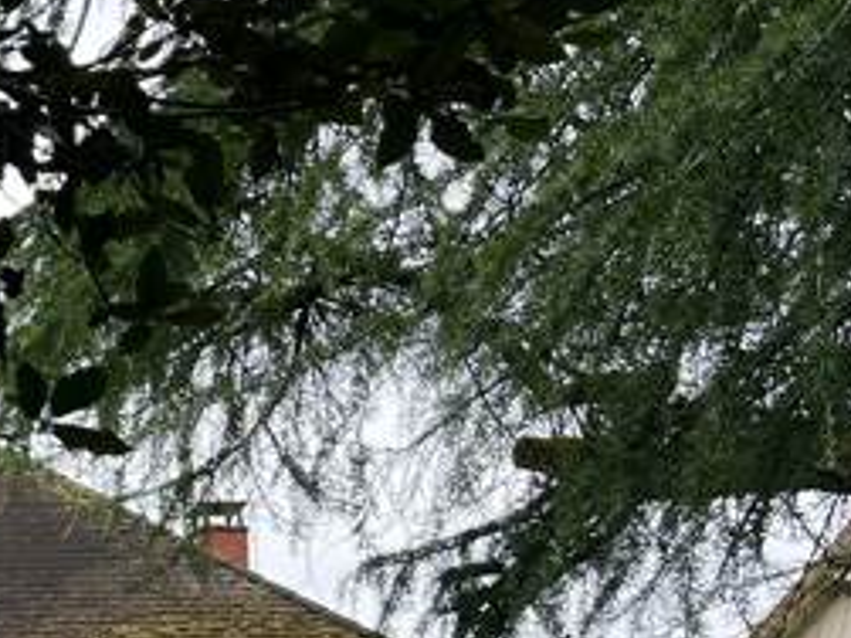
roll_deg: +0.2
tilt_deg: +7.8
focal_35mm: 83
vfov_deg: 16.9
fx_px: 2039
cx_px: -268
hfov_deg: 21.3
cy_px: 801
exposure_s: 1/727
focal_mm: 5.1
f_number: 1.6
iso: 50
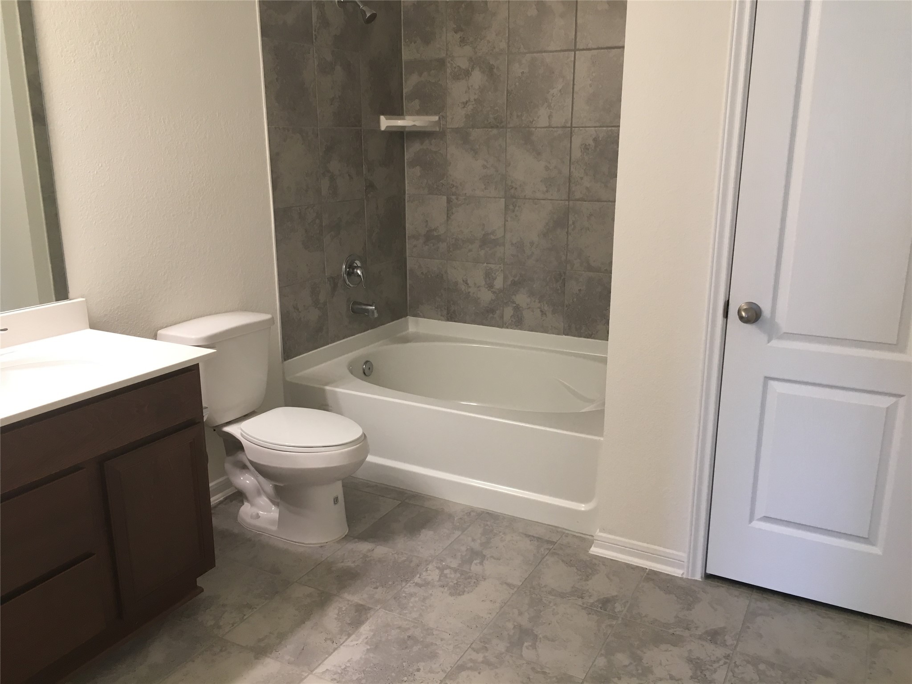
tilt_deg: -14.3
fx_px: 764
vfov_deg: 48.2
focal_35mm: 29
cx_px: 456
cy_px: 342
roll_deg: -0.5
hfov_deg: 61.7
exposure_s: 1/30
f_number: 2.2
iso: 64
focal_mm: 4.15
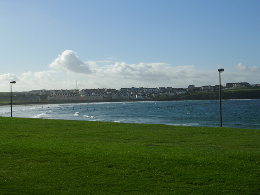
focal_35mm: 60
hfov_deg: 32.2
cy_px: 98
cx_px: 130
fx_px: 451
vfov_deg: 24.4
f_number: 3.4
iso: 50
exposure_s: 1/1232
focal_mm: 9.1
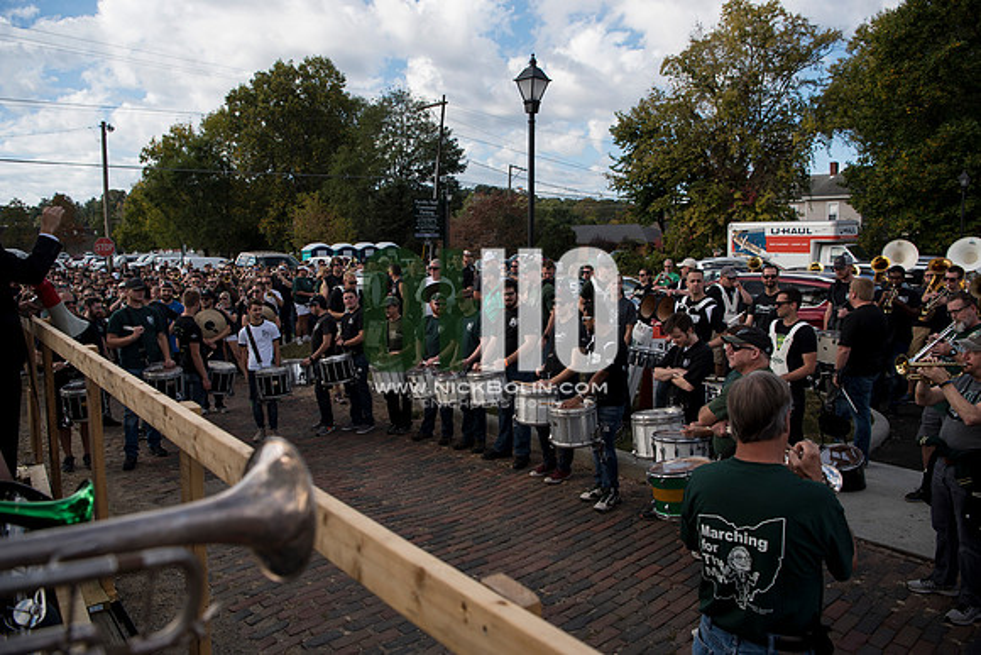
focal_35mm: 24
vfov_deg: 53.2
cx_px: 490
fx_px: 654
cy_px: 328
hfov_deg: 73.7
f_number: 4.5
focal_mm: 24
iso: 250
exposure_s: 1/1250
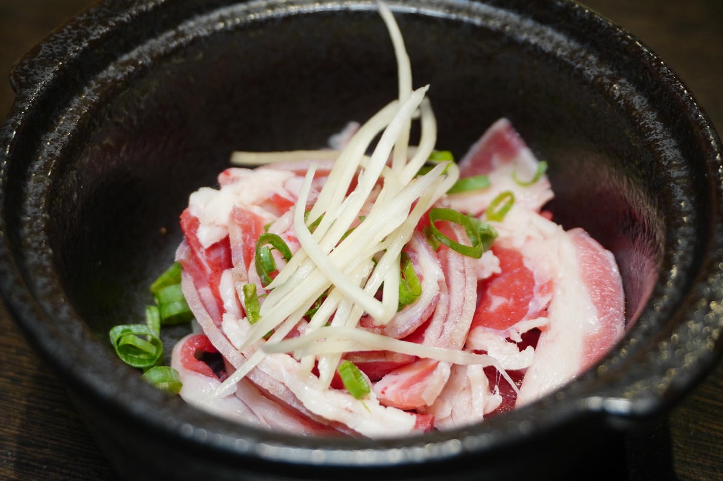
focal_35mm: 51
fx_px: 1023
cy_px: 240
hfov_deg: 38.9
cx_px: 362
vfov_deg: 26.4
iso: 800
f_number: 5
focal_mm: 34
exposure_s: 1/60
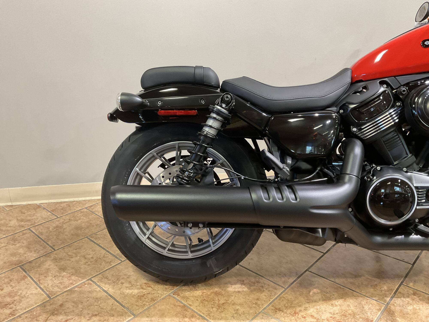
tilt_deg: -19.6
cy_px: 161
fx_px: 359
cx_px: 214
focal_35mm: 29
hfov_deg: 61.7
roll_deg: +1.5
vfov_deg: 48.2
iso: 160
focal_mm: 3
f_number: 1.8
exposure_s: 1/60
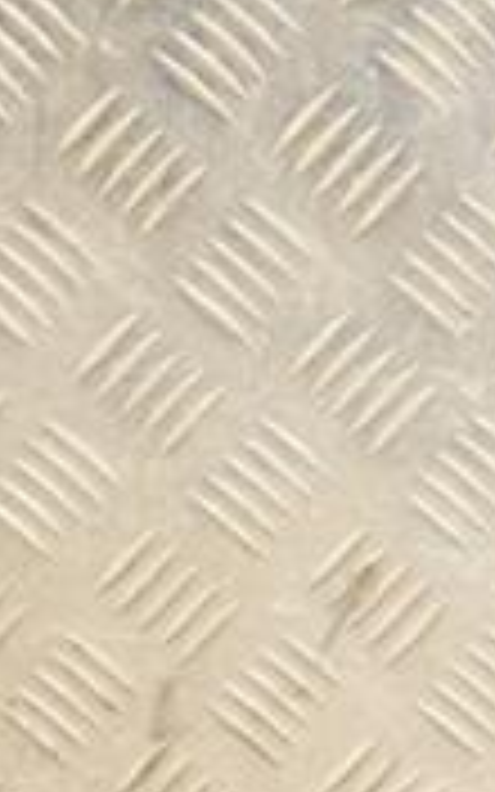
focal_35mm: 219
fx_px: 4727
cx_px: 760
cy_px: 855
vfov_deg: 9.5
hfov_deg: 5.9
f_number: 4.8
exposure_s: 1/125
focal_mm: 42
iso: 800
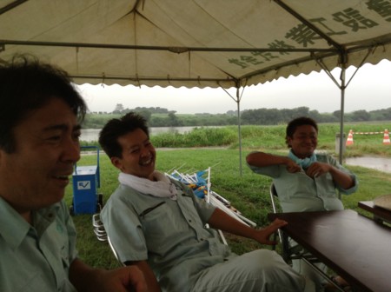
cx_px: 196
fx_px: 372
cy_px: 146
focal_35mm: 33
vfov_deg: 42.8
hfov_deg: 55.4
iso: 40
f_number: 2.4
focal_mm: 3.3
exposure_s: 1/50
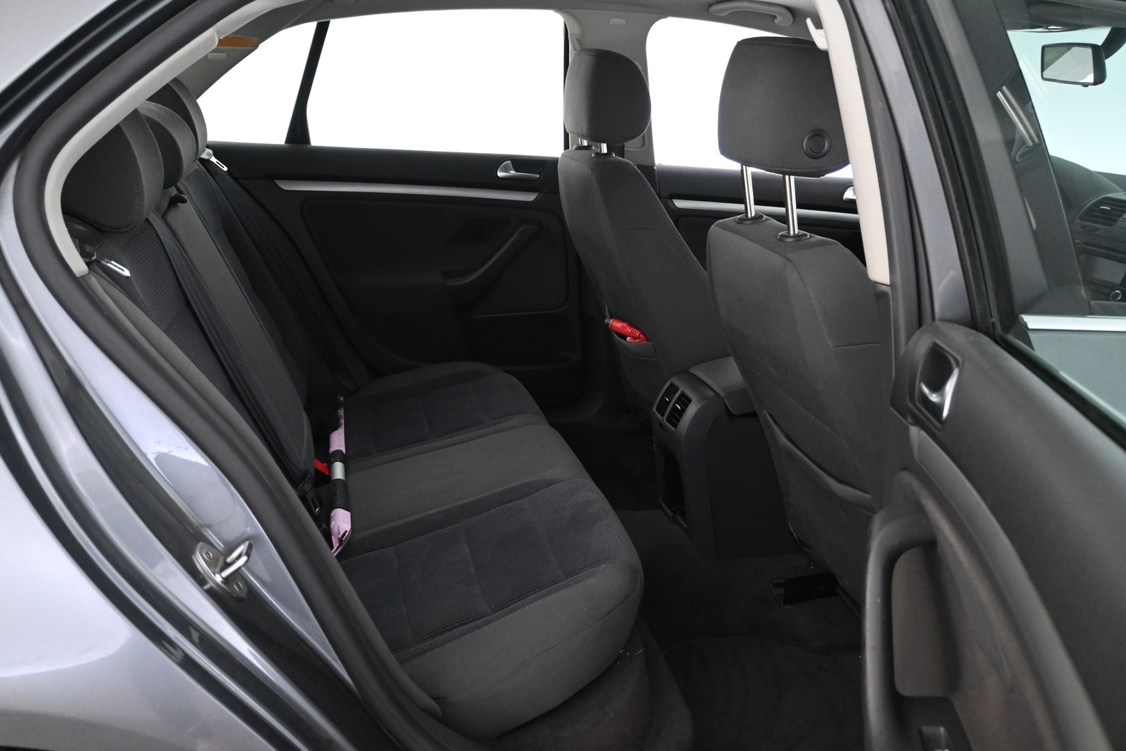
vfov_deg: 40.0
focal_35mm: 33
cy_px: 376
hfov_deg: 57.2
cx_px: 563
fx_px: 1032
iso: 2800
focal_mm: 22
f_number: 4
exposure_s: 1/40
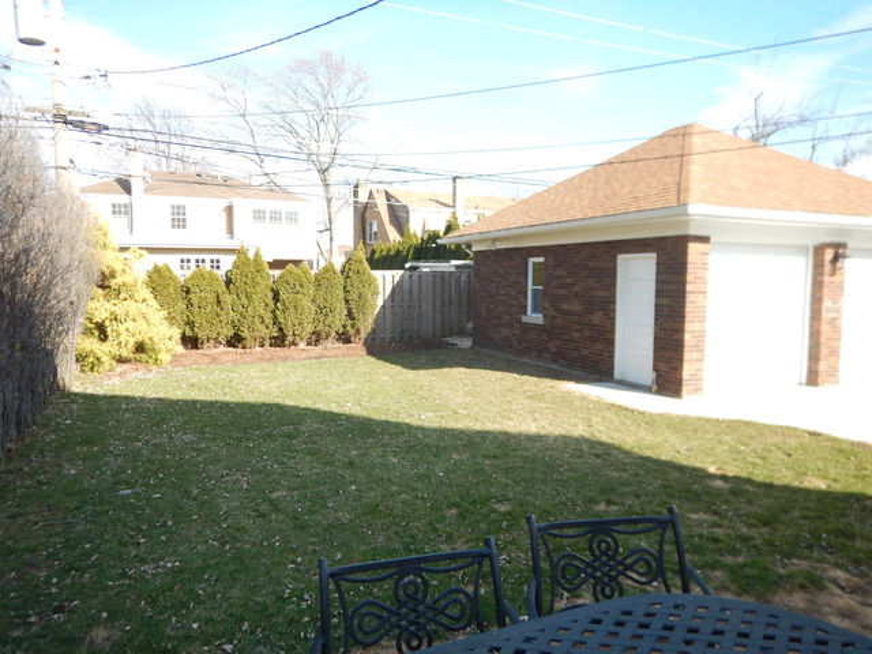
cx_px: 436
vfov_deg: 56.8
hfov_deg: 71.6
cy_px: 327
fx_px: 605
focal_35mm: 24
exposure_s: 1/400
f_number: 2.8
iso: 125
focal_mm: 4.3
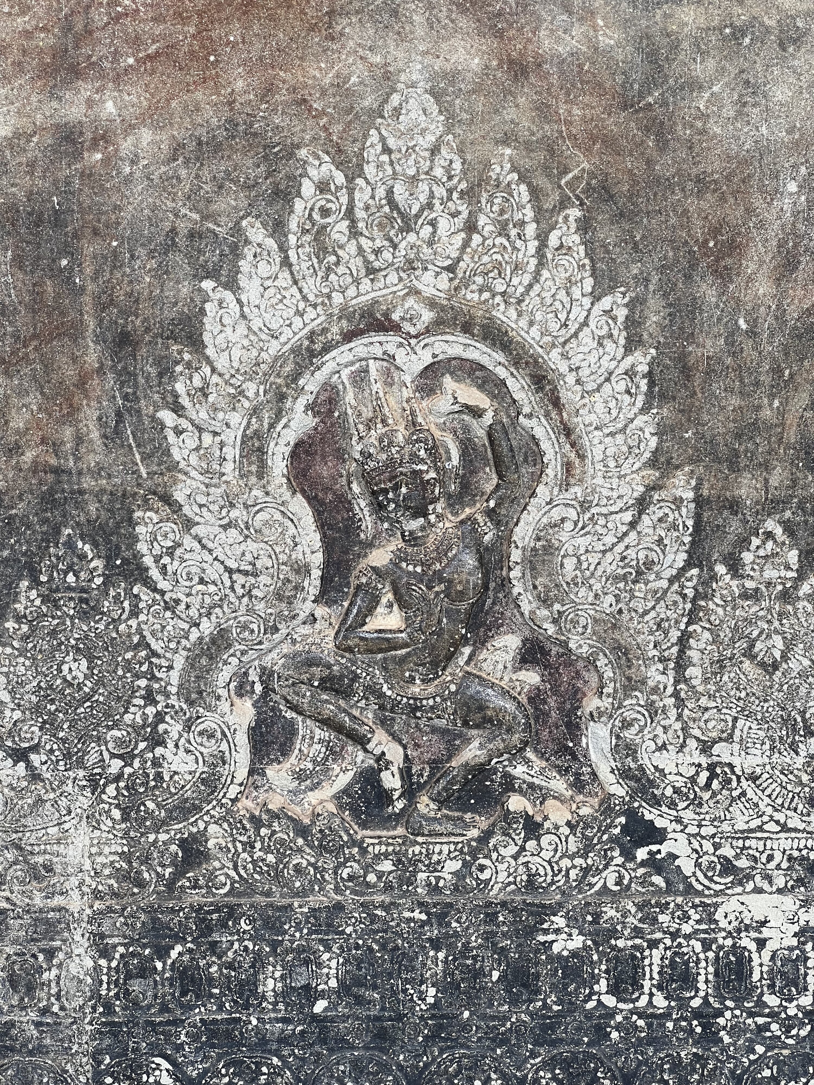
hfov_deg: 19.1
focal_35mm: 77
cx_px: 407
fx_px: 2414
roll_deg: +0.3
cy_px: 542
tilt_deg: -4.2
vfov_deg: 25.3
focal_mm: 9
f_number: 2.8
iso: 50
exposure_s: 1/99
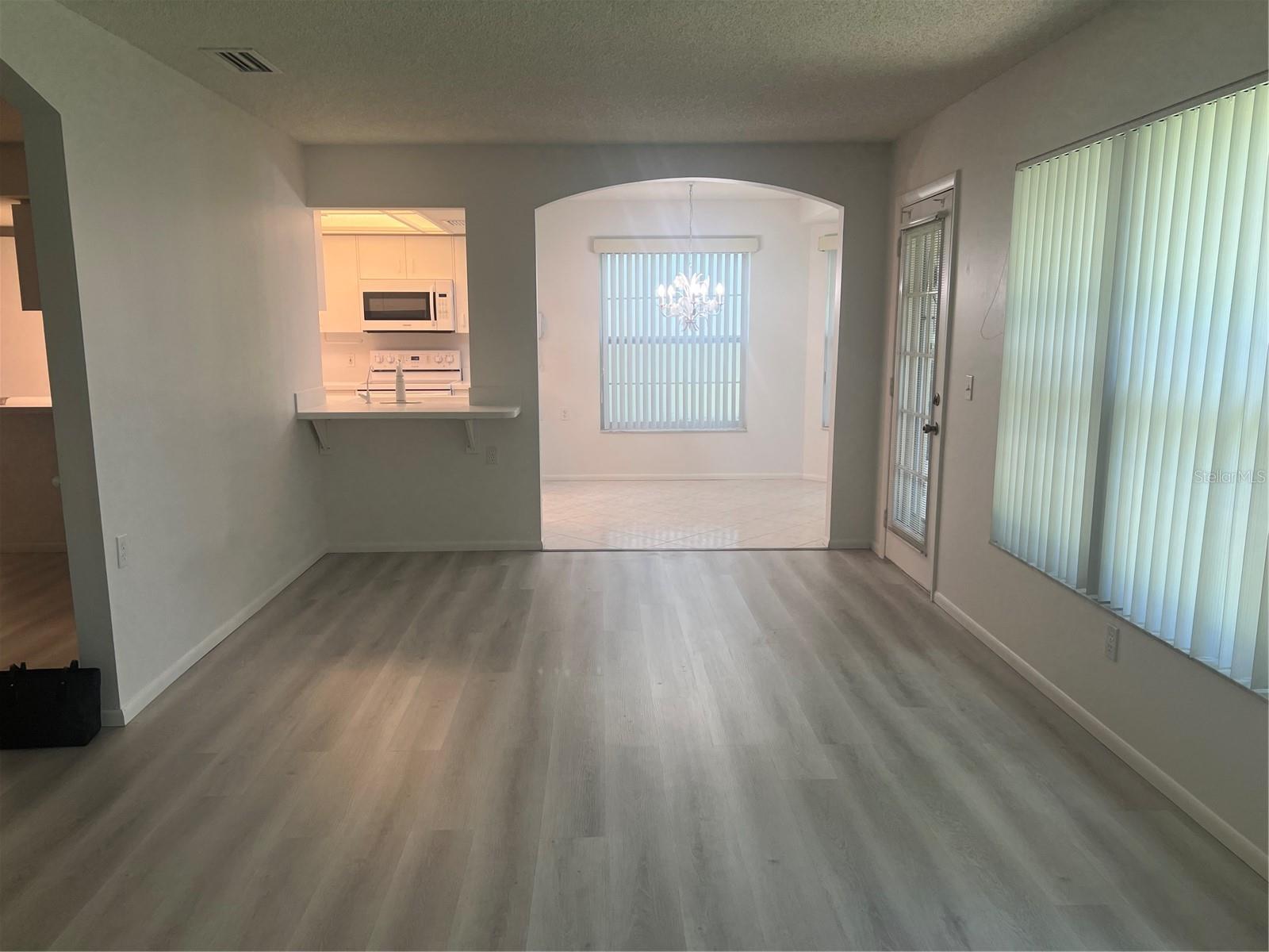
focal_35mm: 26
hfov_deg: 67.3
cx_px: 634
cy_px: 476
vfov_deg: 53.1
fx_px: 953
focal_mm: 5.7
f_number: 1.5
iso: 64
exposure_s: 1/120
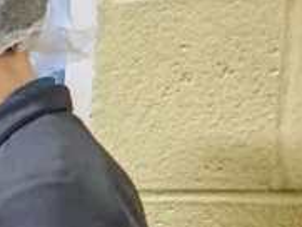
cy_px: 426
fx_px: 1615
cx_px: -536
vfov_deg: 7.7
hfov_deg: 9.1
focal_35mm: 185
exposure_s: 1/60
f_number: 2.8
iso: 640
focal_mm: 29
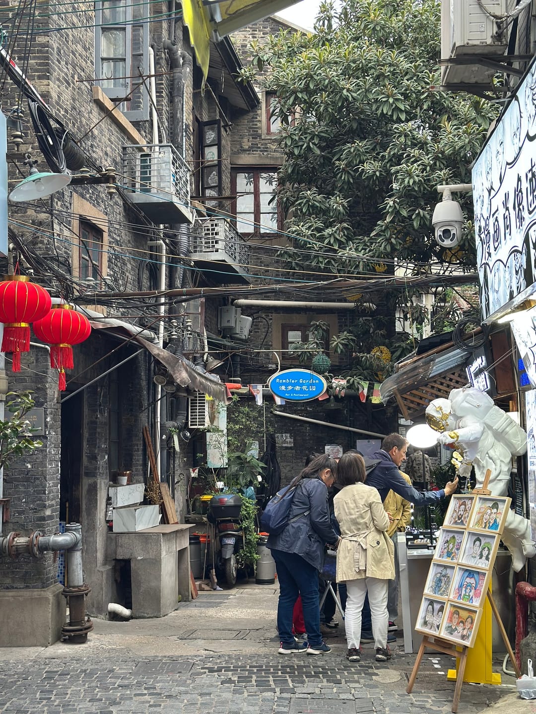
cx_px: 268
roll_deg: -0.3
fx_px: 991
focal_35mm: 48
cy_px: 357
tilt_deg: +5.1
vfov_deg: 39.7
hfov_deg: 30.3
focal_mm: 6.86
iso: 125
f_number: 1.78
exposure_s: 1/121
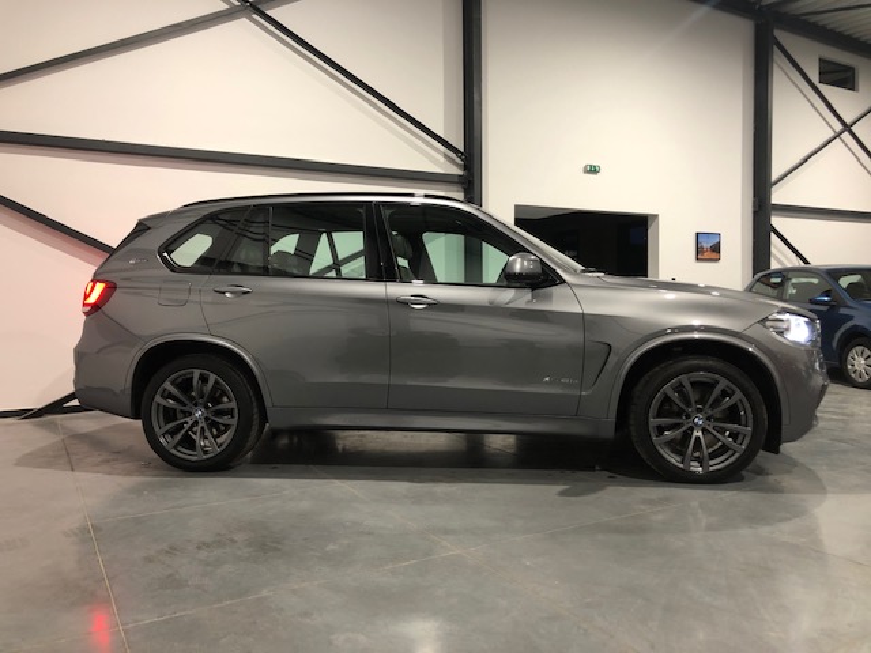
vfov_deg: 49.7
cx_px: 436
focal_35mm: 28
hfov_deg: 63.4
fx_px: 705
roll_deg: +0.8
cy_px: 326
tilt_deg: -1.8
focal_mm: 3.99
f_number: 1.8
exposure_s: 1/17
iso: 40
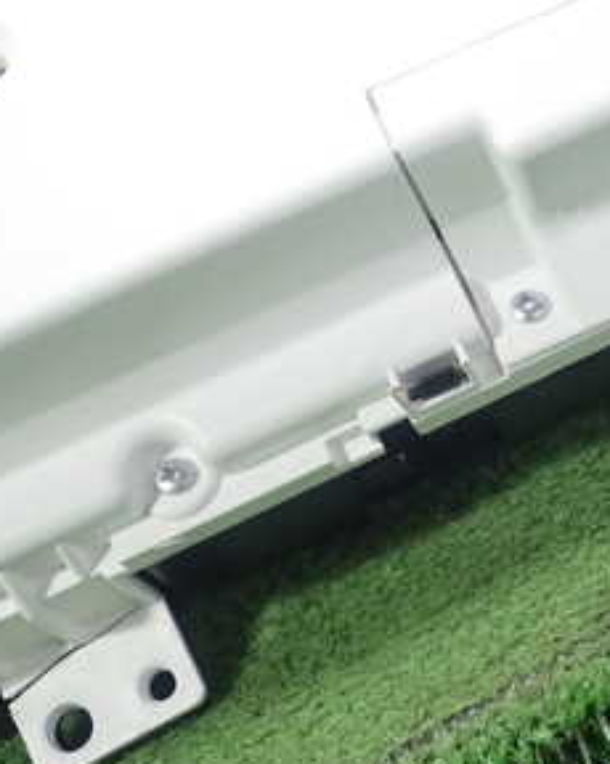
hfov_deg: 23.2
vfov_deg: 31.0
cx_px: 695
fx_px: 1378
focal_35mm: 61
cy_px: 401
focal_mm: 5.5
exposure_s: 1/125
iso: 320
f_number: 2.3
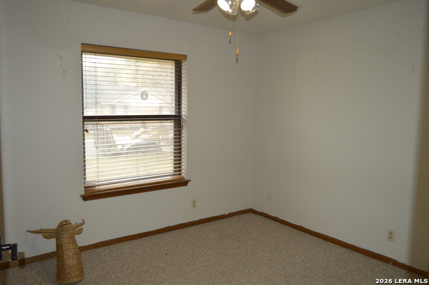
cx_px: 214
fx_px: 322
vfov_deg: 47.9
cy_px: 142
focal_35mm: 27
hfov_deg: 67.4
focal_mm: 18
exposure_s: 1/125
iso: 320
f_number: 4
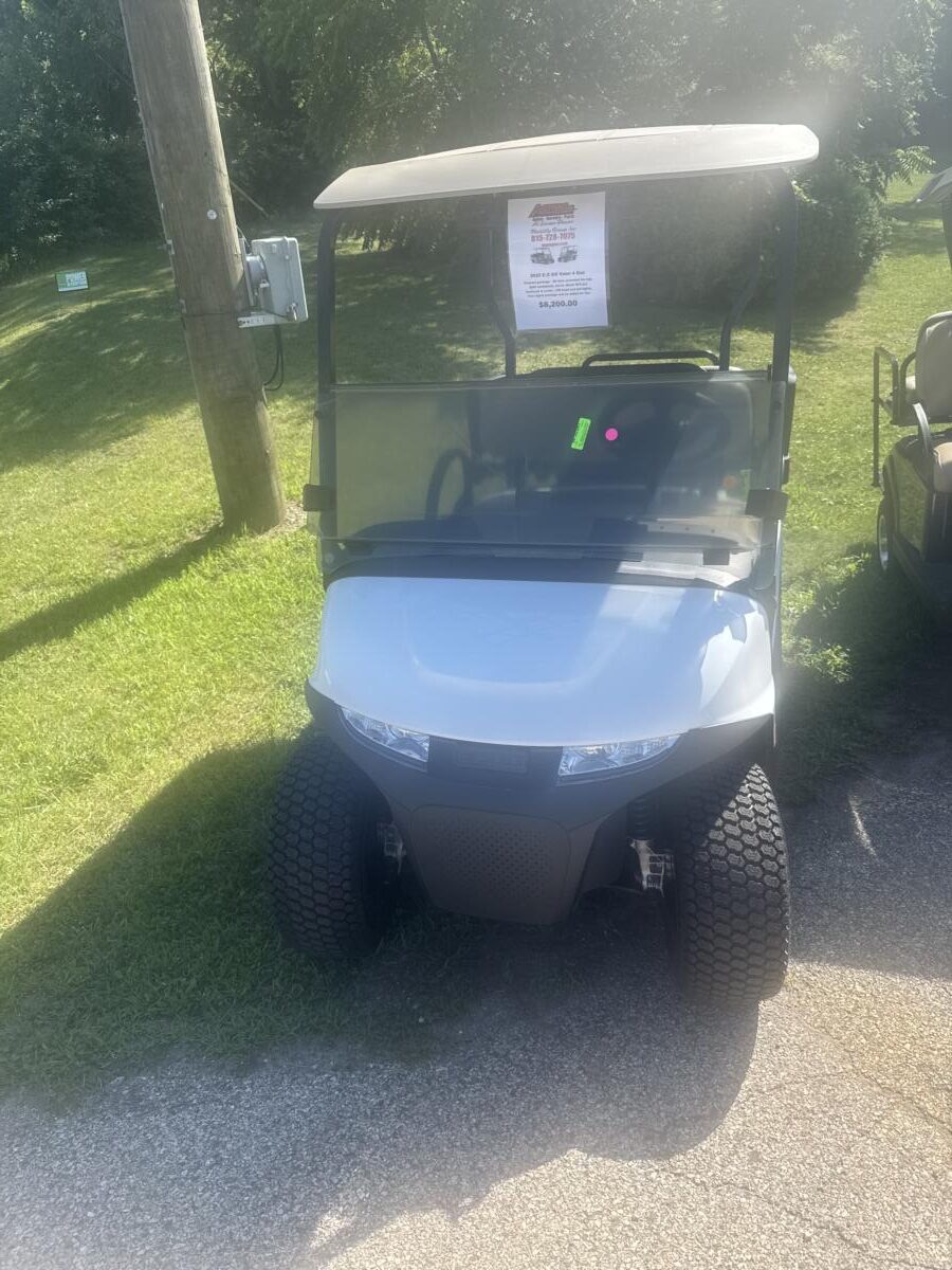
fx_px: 880
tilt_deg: -23.9
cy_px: 635
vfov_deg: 71.6
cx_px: 476
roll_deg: +3.3
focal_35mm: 24
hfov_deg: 56.8
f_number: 1.78
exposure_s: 1/1923
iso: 80
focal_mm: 6.76
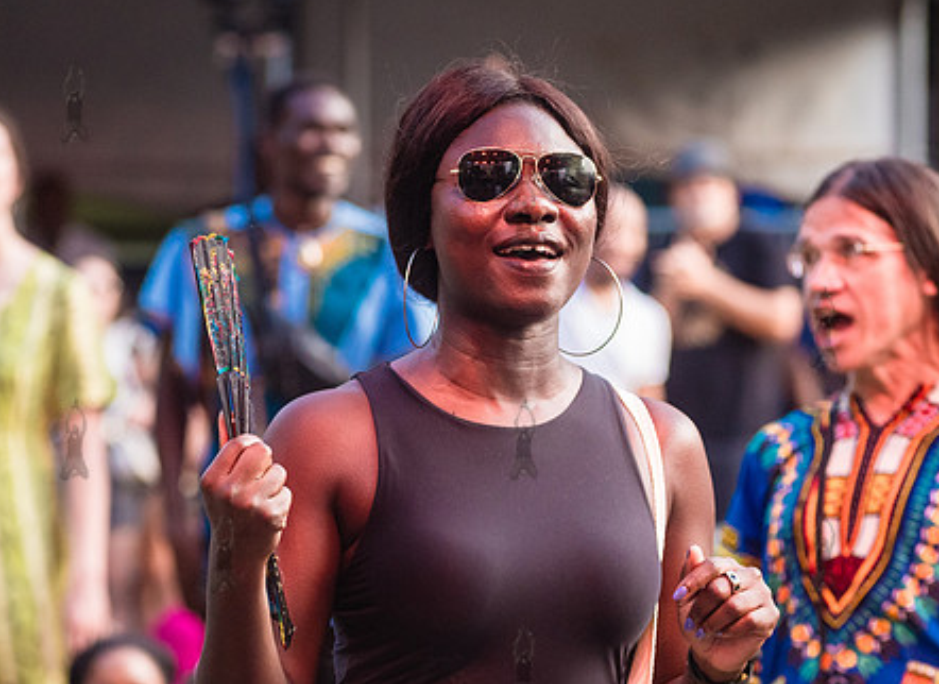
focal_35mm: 219
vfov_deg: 6.7
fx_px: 5880
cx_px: 538
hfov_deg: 9.1
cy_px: 509
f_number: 4
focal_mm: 135
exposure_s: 1/1000
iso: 2000
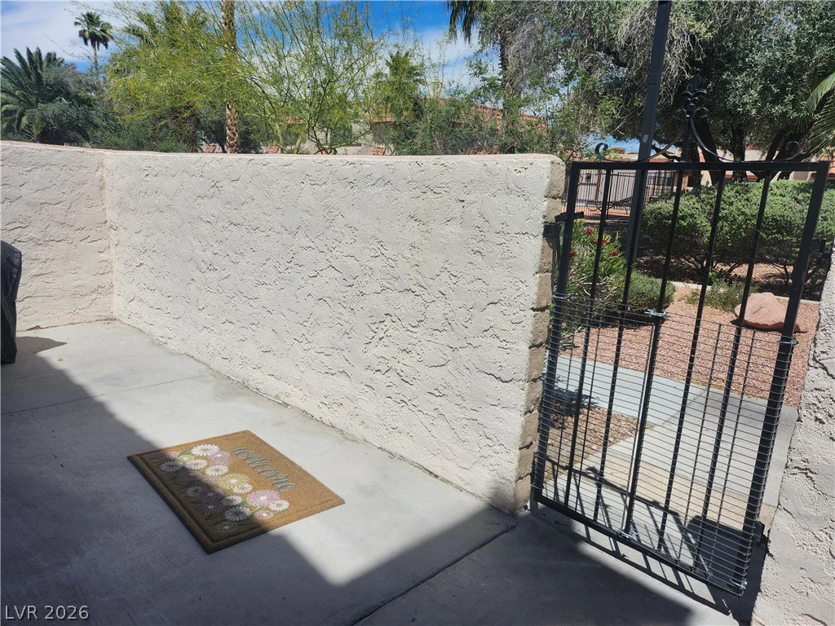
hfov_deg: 73.9
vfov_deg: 58.9
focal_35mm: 23
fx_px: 555
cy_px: 313
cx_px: 418
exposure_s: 1/3160
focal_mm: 5.54
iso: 25
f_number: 1.8
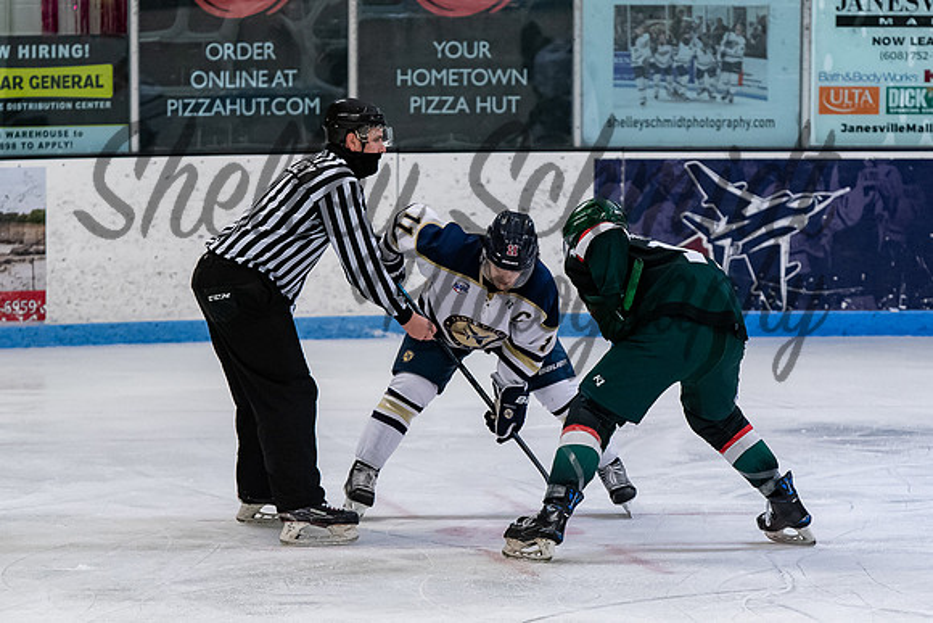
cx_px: 484
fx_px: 8287
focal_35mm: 320
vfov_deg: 4.3
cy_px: 336
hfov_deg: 6.4
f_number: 3.5
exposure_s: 1/800
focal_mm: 165
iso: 2200
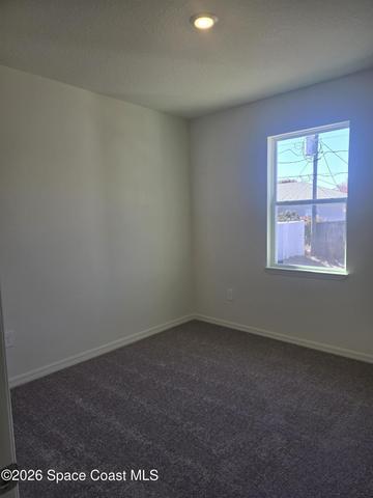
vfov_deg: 73.9
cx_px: 186
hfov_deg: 58.9
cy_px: 249
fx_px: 330
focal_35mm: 23
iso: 25
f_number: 1.7
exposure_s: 1/120
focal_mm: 6.3
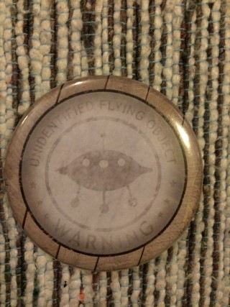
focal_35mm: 29
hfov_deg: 48.2
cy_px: 154
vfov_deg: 61.7
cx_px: 115
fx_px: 257
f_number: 2.2
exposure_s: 1/33
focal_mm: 4.15
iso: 320
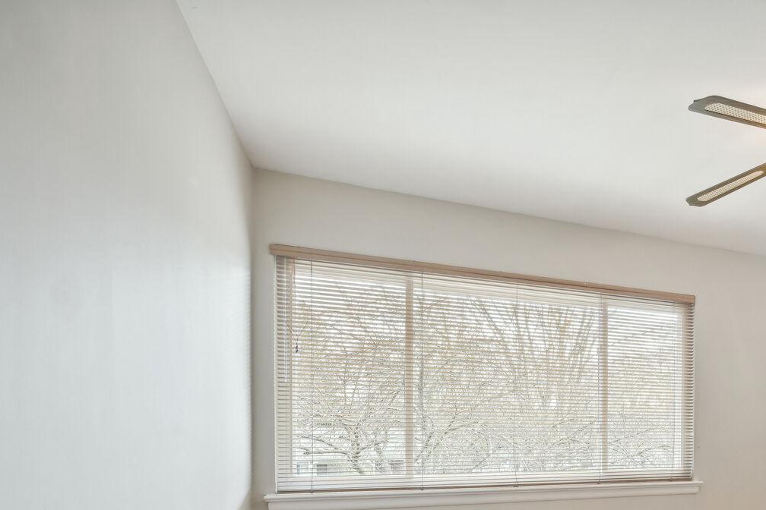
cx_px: 597
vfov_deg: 49.3
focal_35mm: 24
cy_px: 425
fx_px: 511
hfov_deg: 67.8
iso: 200
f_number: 9
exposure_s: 1/25
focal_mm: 14
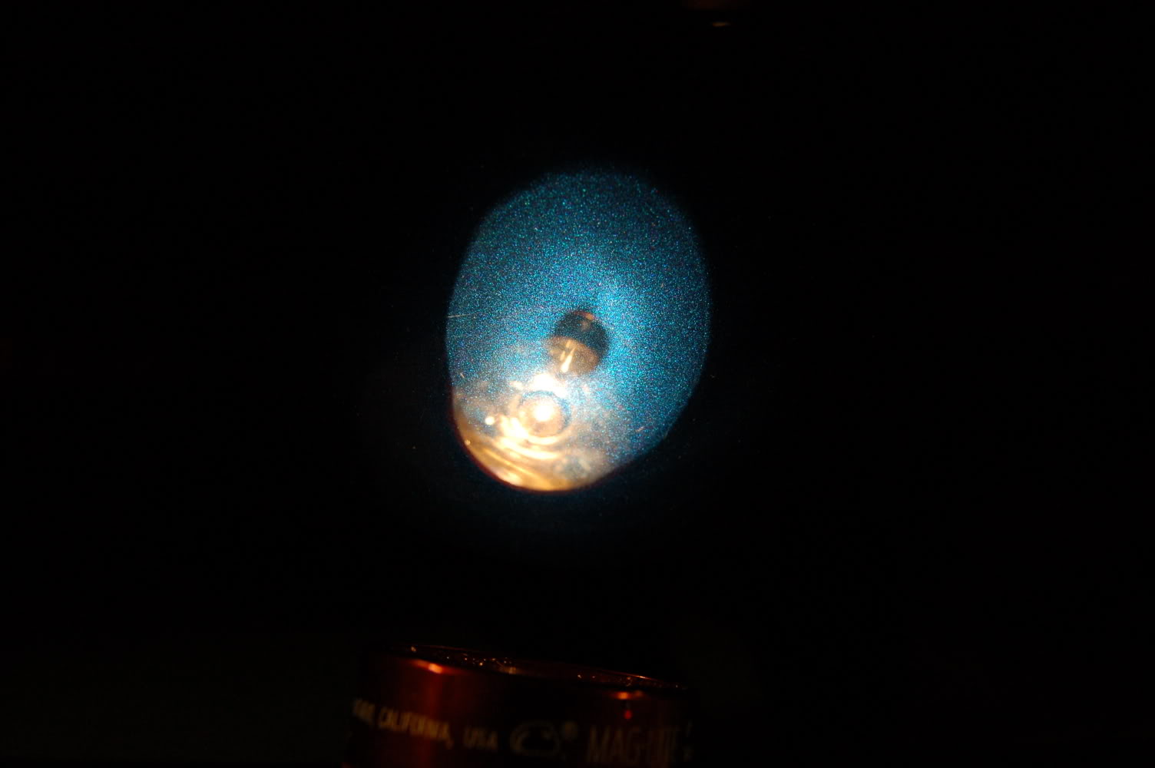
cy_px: 384
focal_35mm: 30
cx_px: 578
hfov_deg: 62.0
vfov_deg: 43.5
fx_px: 962
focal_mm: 20
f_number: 4.5
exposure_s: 1/80
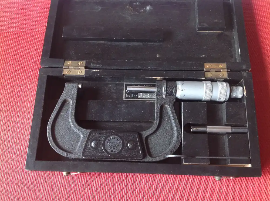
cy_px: 100
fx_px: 272
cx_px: 135
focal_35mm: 35
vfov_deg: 40.6
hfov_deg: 52.7
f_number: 2.4
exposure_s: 1/15
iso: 200
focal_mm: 4.28
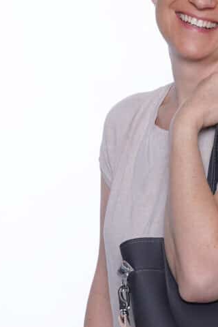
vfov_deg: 18.8
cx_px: 252
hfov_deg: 12.4
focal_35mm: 108
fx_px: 981
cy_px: 238
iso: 160
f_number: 7.1
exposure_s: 1/160
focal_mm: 45
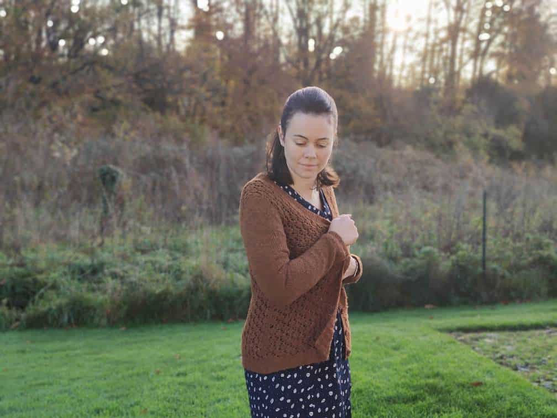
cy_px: 209
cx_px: 278
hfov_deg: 45.8
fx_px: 660
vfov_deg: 35.1
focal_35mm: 41
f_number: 2
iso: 100
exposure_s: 1/249
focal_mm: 8.16
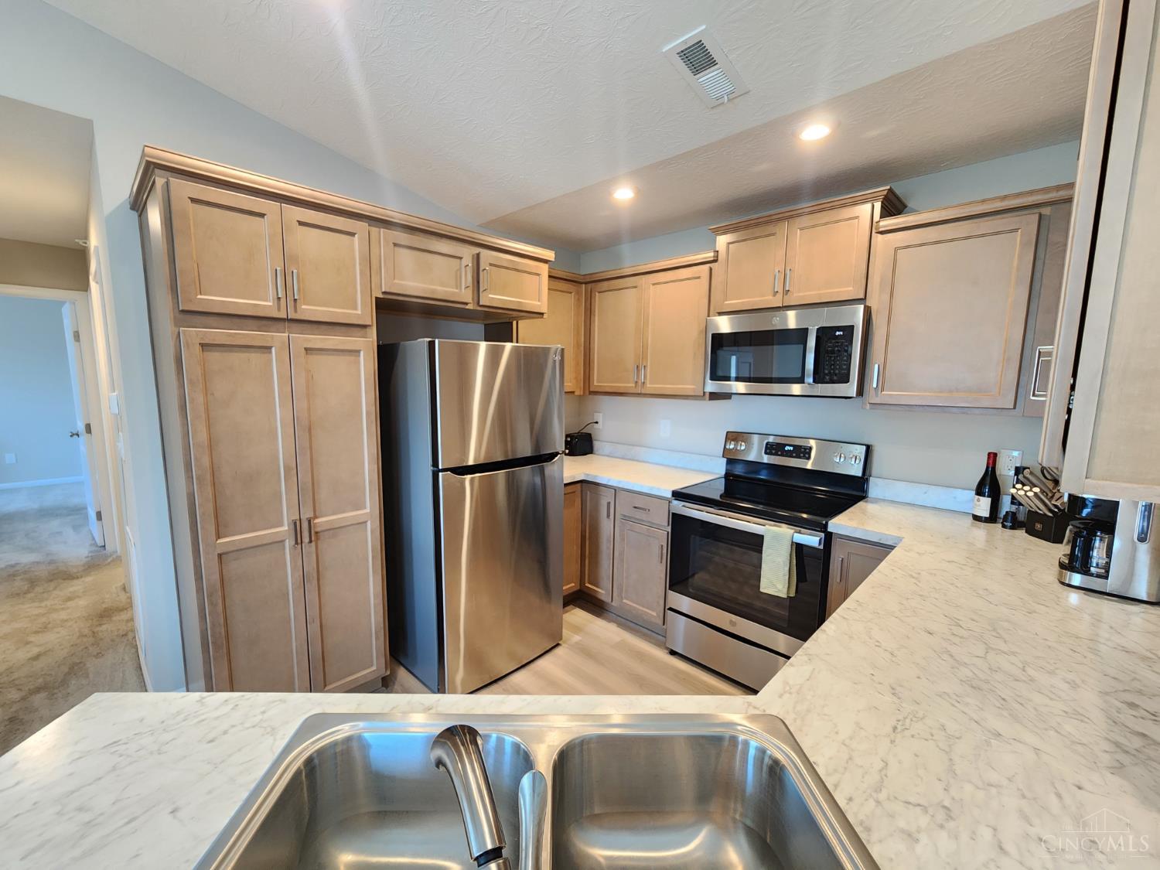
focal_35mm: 13
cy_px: 435
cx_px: 580
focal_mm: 2.2
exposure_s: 1/40
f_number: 2.2
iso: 320
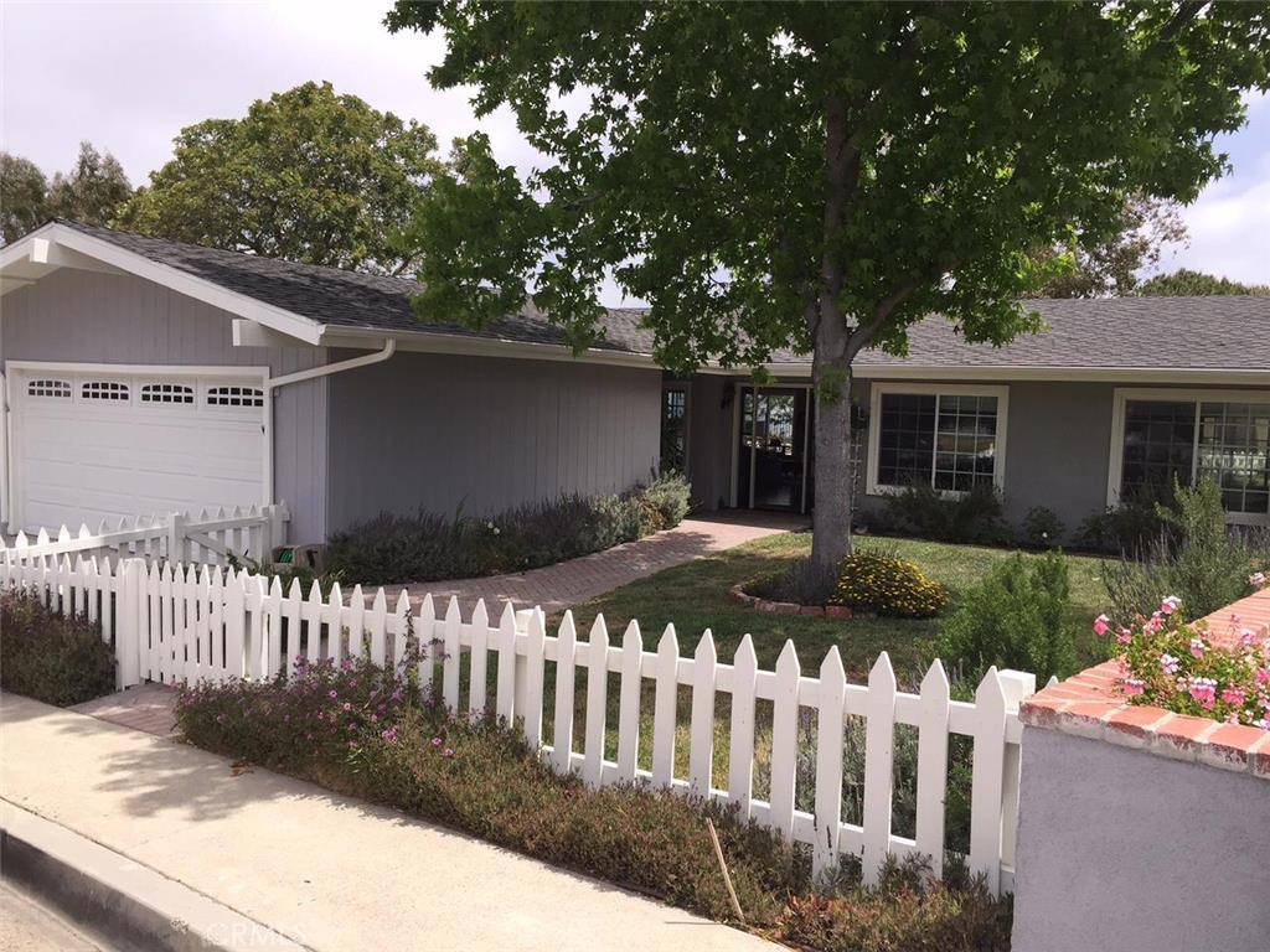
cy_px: 476
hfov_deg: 61.7
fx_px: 1064
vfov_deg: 48.2
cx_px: 635
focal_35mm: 29
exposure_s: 1/2326
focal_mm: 4.15
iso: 50
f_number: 2.2
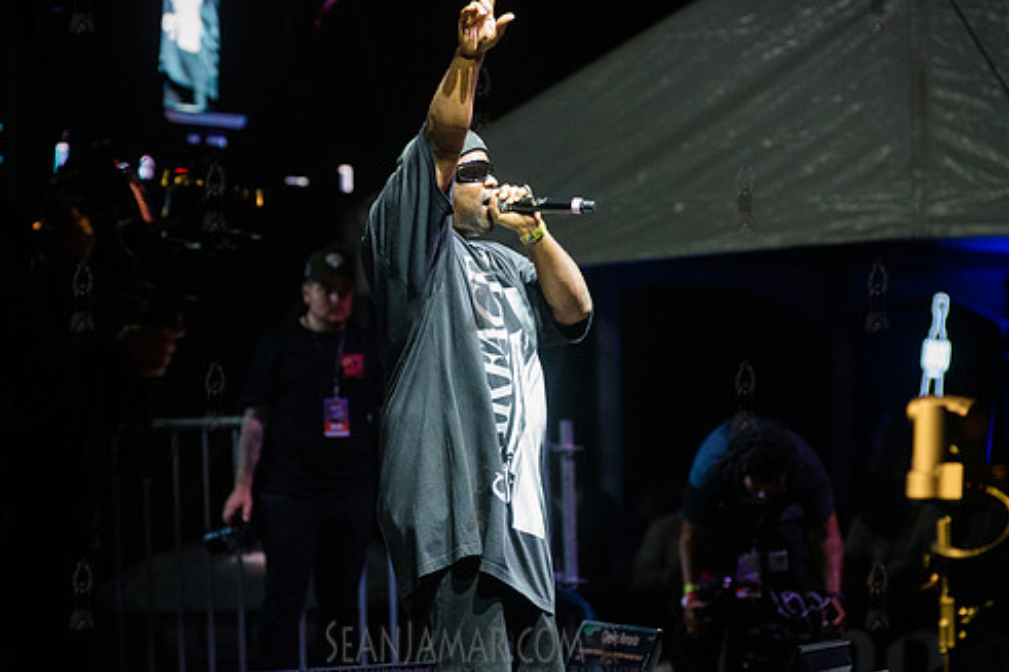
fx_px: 5631
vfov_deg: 6.8
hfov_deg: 10.2
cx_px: 479
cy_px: 295
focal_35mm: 201
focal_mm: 170
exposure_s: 1/500
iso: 5000
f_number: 4.5
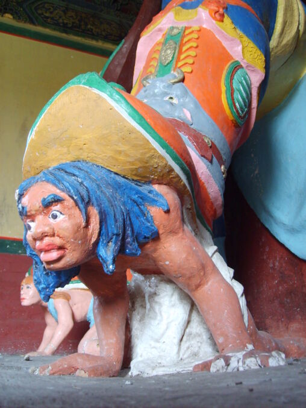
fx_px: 412
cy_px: 204
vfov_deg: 52.6
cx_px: 153
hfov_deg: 40.7
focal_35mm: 35
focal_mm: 5.8
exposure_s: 1/30
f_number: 2.8
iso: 120
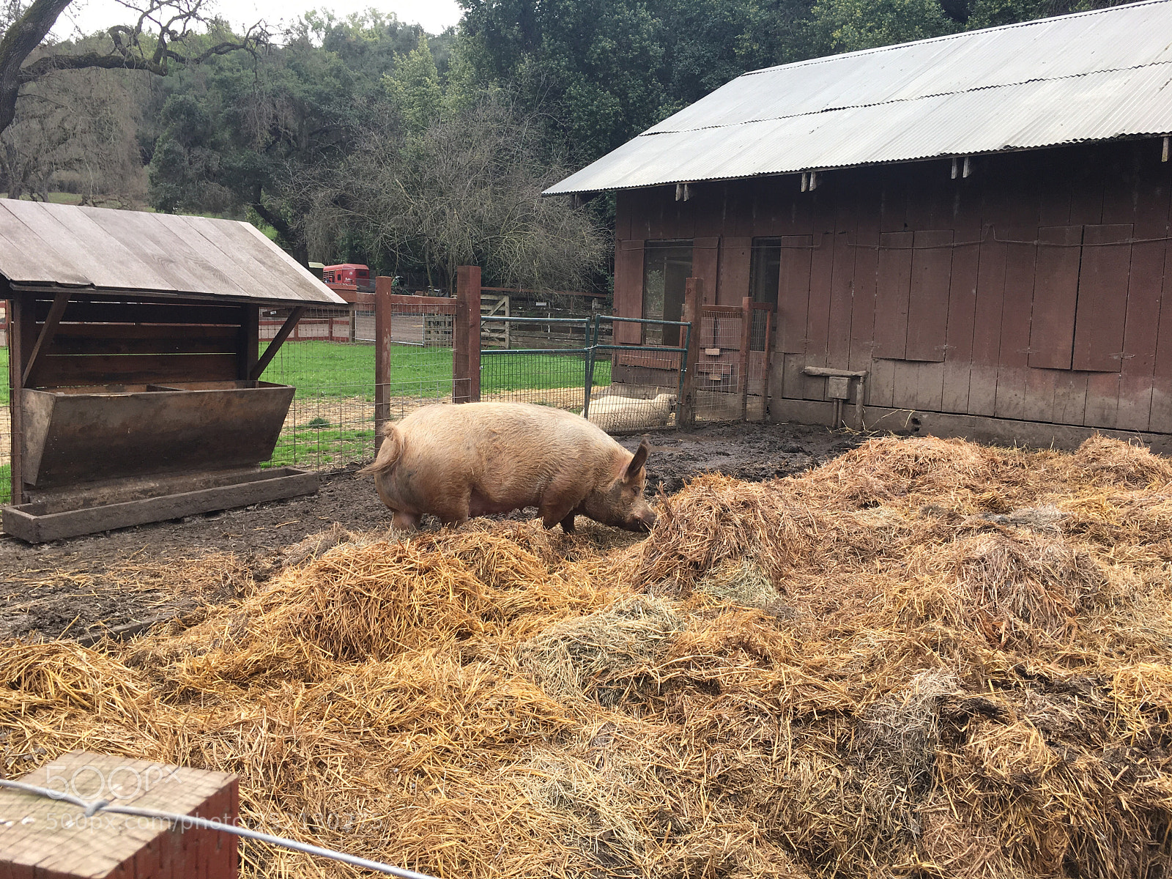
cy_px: 440
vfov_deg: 48.2
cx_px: 586
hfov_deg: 61.7
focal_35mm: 29
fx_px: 982
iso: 25
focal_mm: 4.15
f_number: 2.2
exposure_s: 1/240
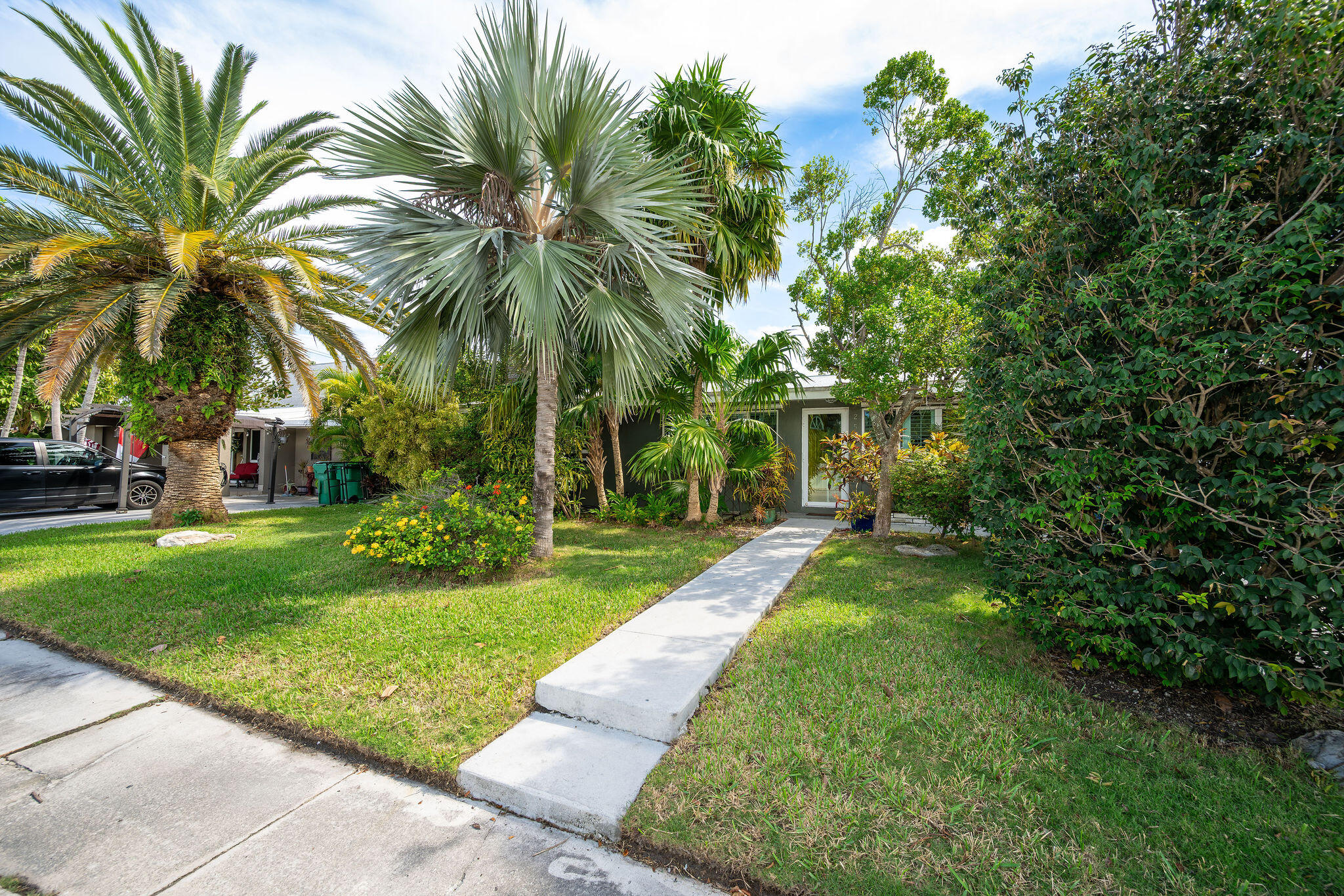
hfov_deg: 104.3
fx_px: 523
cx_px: 672
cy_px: 448
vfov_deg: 81.2
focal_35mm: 14
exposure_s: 1/200
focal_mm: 14
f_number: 8
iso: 250
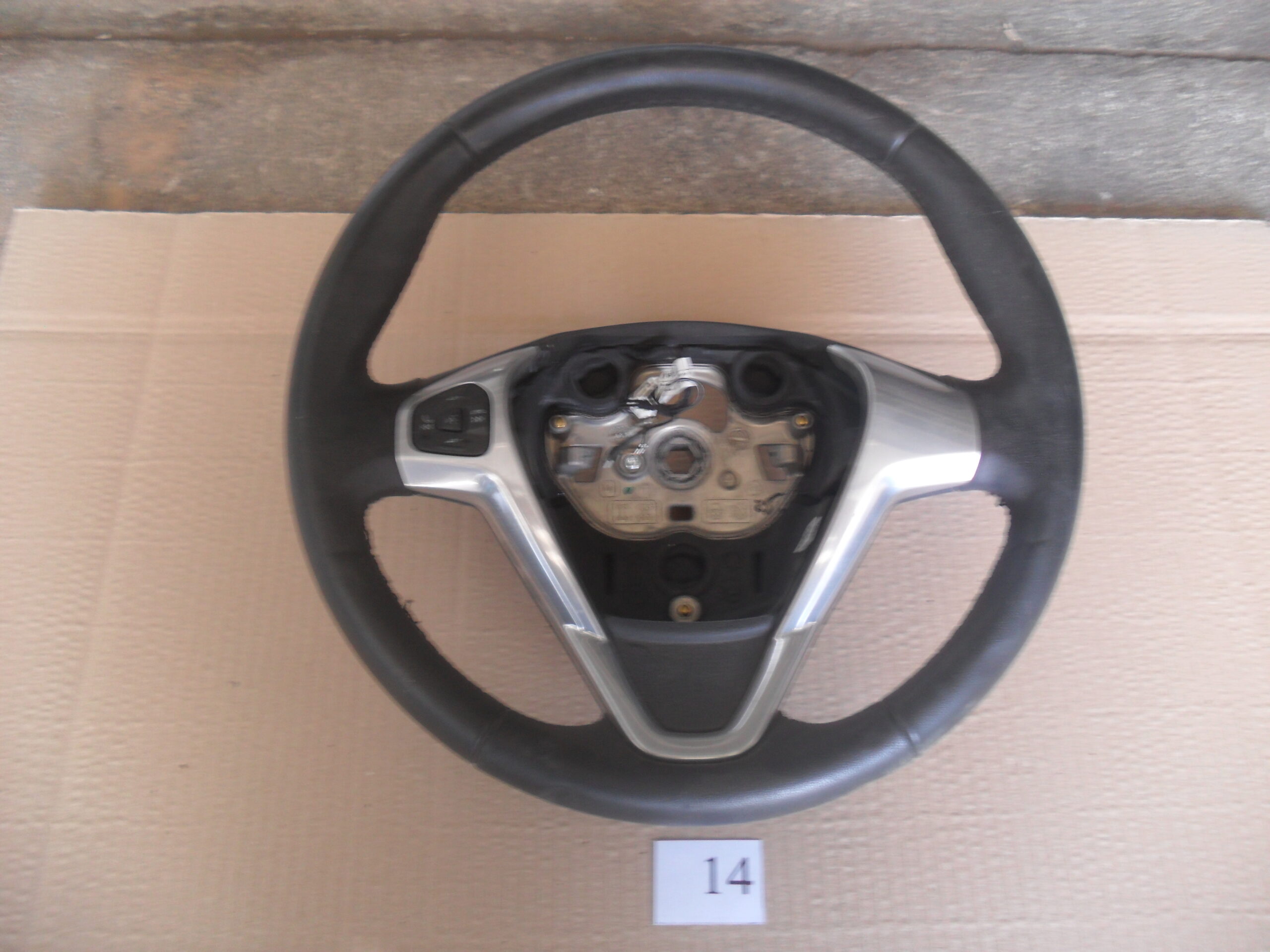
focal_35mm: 35
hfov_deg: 52.6
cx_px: 635
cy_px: 476
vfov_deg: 40.7
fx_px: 1284
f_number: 3
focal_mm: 6.3
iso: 80
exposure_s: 1/10
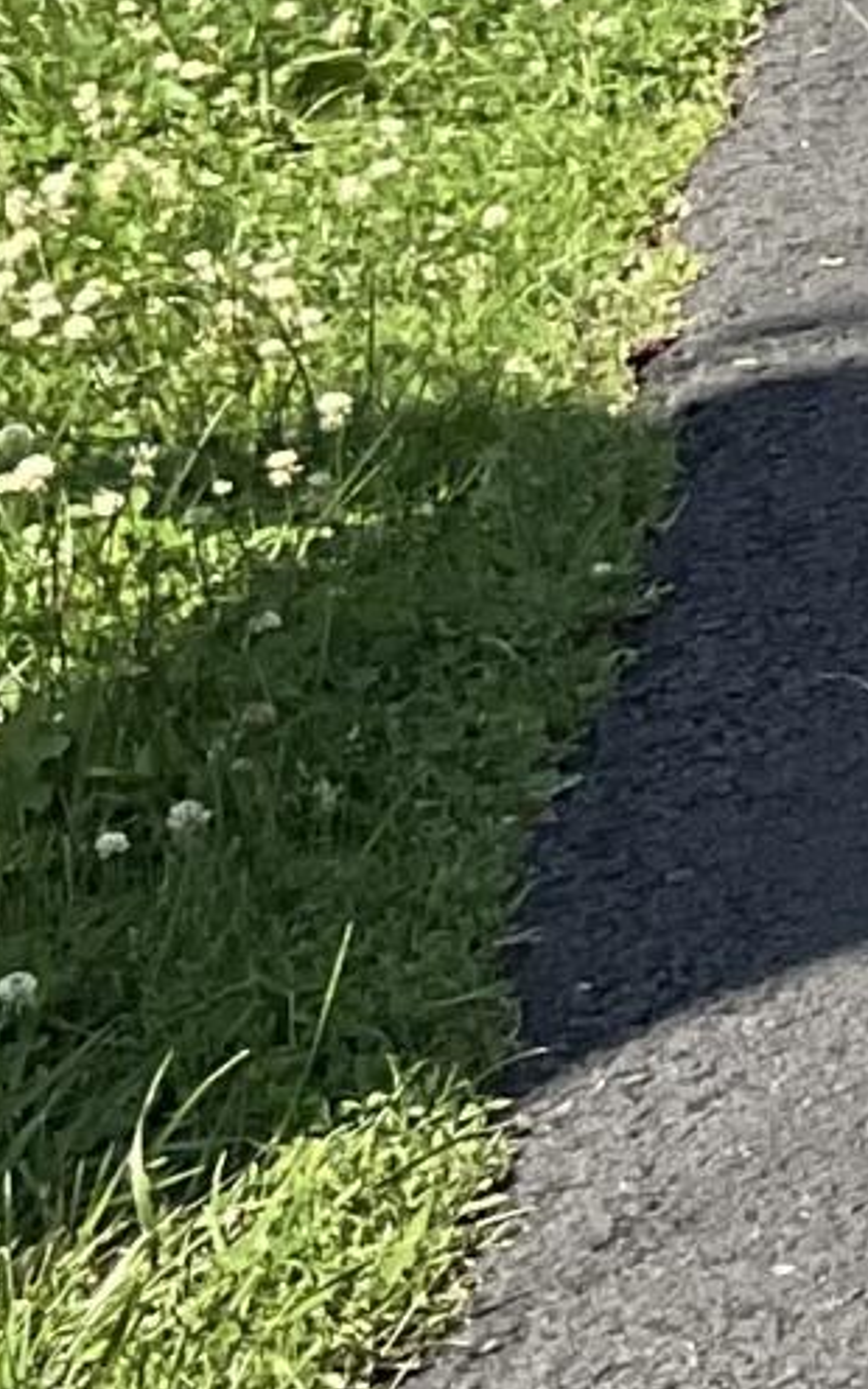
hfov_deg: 6.0
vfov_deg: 11.0
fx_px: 7040
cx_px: 3464
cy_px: -468
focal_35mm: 186
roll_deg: -2.1
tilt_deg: -14.1
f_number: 1.8
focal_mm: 3
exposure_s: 1/1195
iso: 16
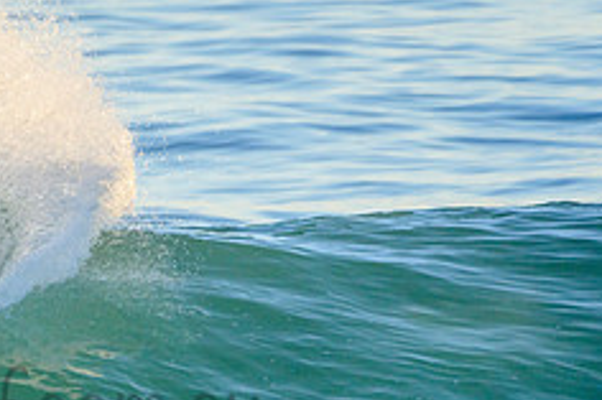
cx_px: -10
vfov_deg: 0.7
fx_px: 30813
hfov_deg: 1.1
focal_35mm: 1844
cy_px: 383
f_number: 5.6
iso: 640
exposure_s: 1/1250
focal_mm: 500
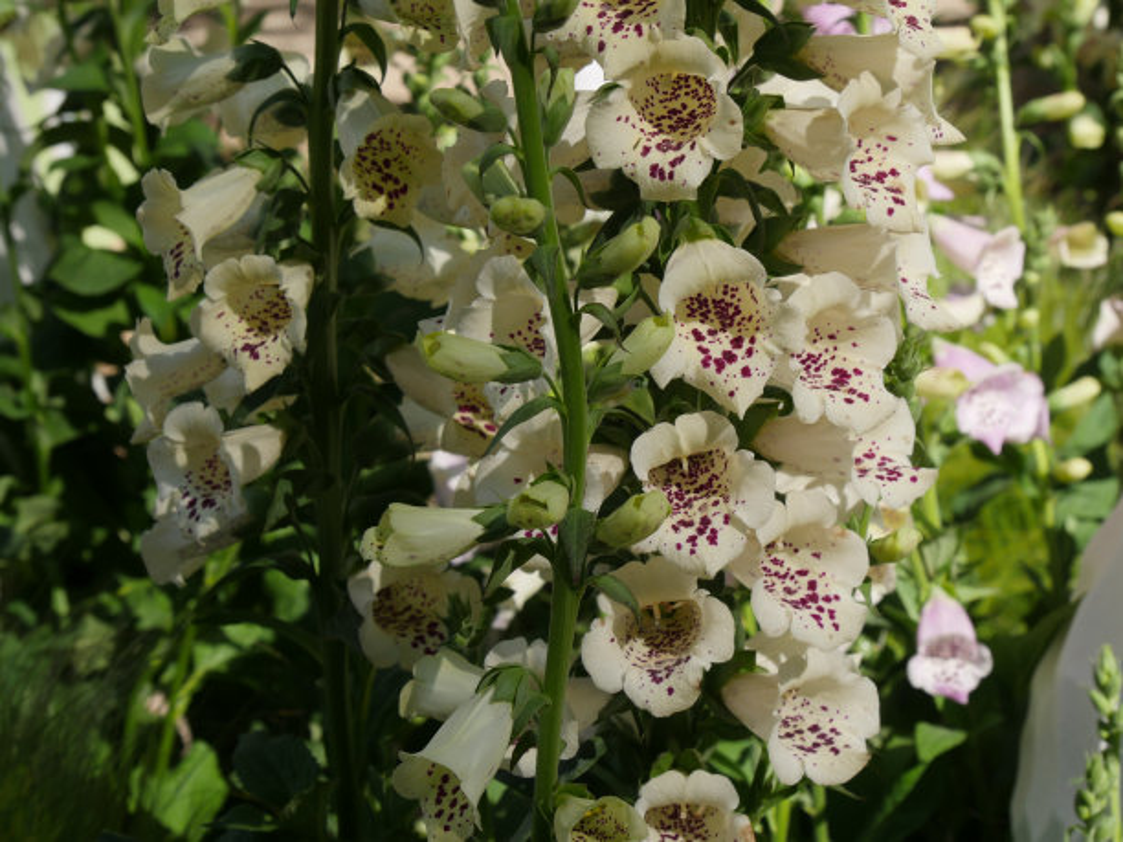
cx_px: 562
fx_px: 2595
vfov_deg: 18.4
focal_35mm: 80
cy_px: 421
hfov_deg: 24.4
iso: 200
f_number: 7.1
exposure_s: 1/320
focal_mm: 40
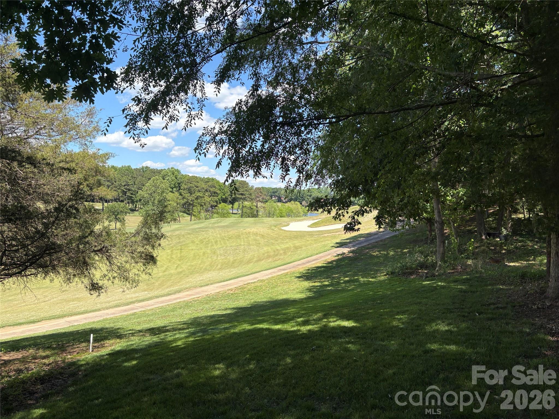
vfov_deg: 53.1
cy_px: 210
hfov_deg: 67.3
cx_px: 280
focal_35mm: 26
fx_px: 420
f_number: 1.6
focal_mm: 5.96
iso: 50
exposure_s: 1/1706
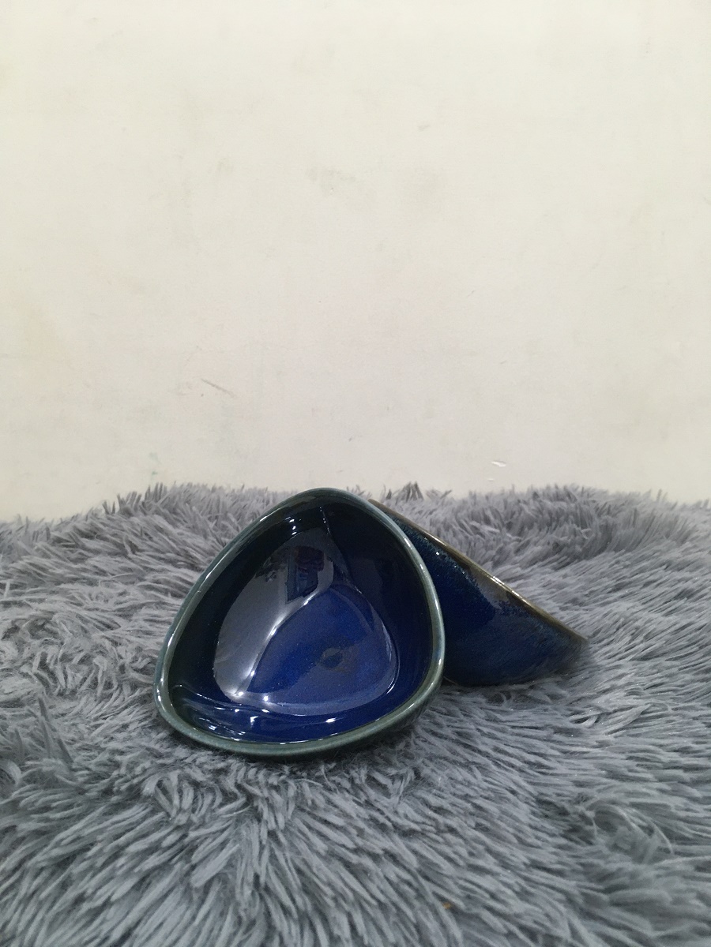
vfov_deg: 61.7
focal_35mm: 29
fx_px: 794
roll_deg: -0.5
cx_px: 356
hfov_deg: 48.2
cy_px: 474
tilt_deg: -12.1
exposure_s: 1/33
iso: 125
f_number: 2.2
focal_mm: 4.15
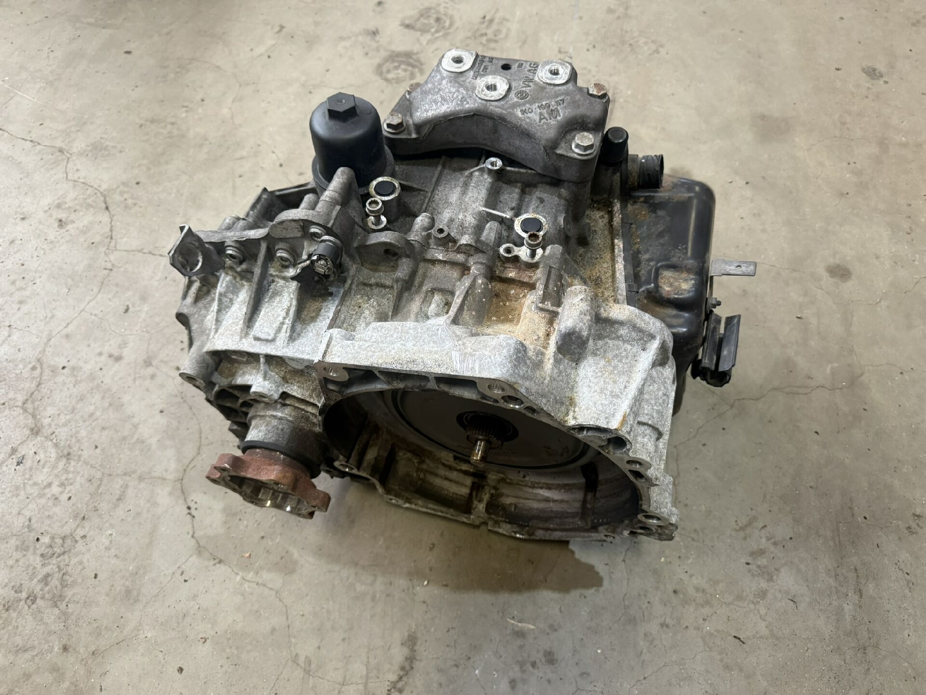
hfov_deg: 71.6
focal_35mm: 24
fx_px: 642
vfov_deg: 56.8
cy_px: 348
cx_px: 463
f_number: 1.78
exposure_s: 1/50
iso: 320
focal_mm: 6.76
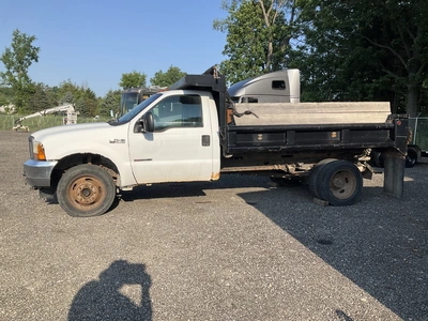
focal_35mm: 29
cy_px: 160
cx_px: 214
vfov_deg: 48.2
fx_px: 359
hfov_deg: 61.7
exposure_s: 1/1730
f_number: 1.8
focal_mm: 3
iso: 25
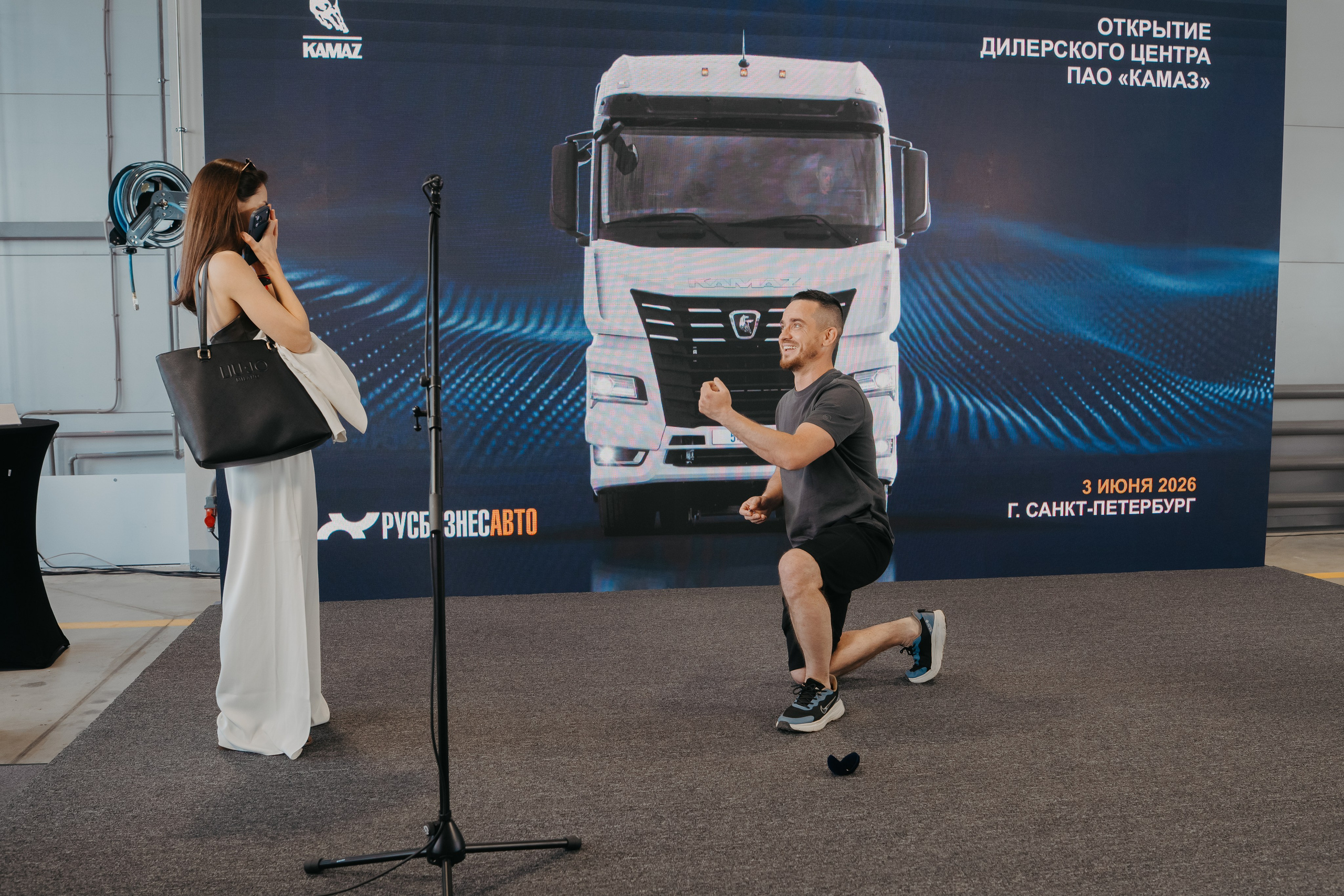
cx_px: 672
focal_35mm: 30
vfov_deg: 43.6
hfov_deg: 61.9
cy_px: 448
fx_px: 1120
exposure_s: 1/125
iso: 500
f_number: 4.5
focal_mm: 30
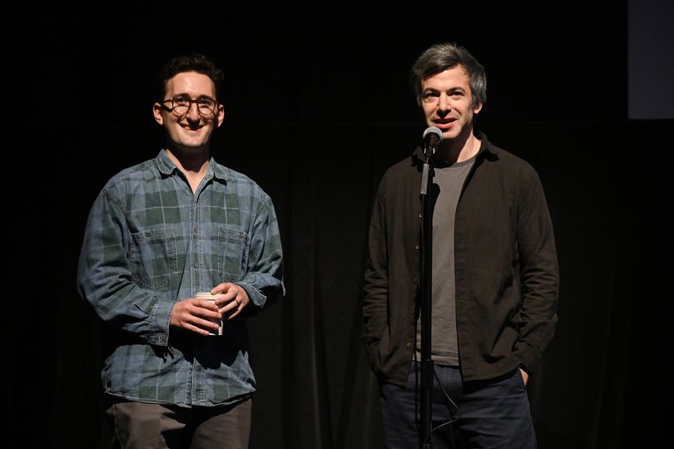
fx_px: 2246
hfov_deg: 17.1
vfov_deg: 11.4
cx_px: 337
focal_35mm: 120
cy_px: 224
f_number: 4
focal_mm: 120
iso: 4000
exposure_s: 1/160
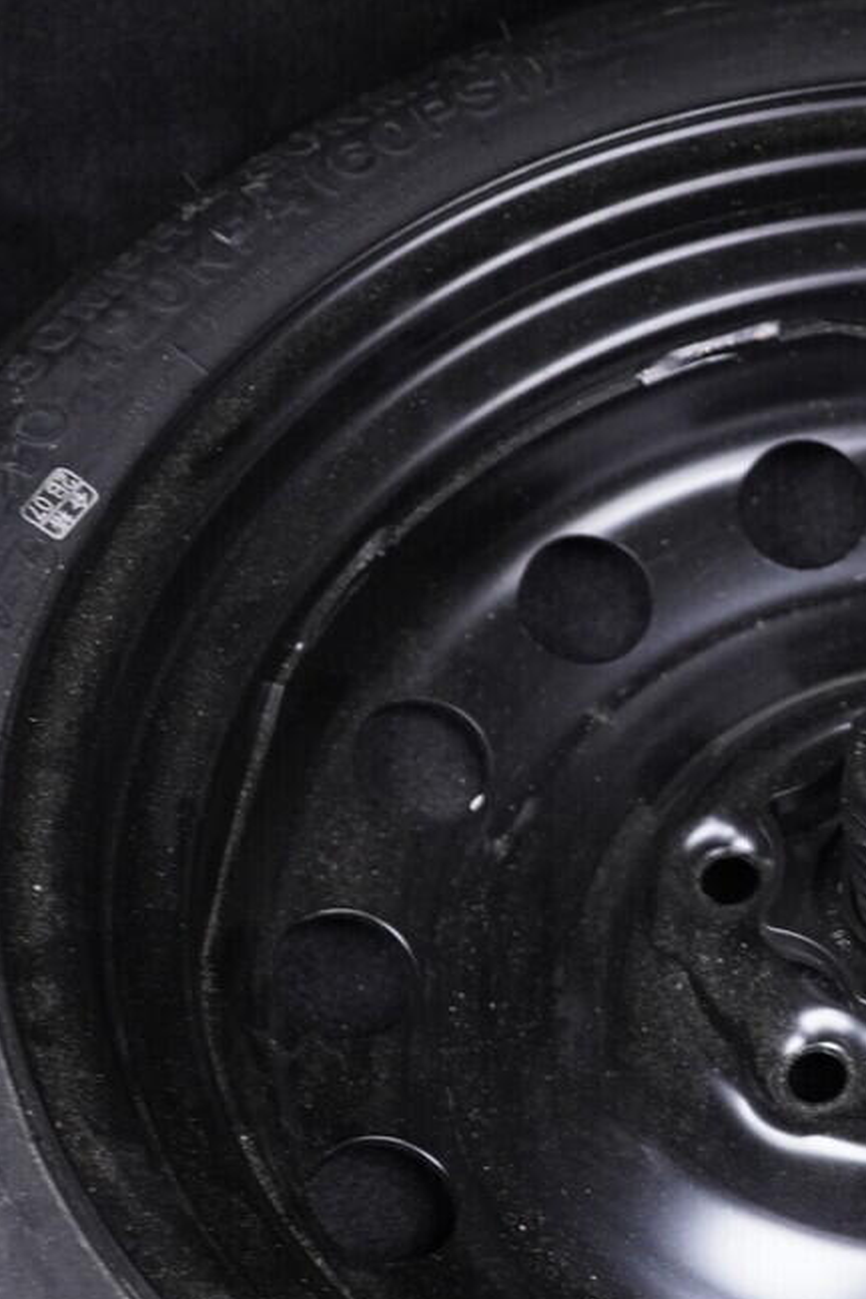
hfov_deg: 16.6
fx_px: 2886
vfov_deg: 25.1
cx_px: 914
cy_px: 926
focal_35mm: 80
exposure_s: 1/40
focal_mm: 24
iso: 1000
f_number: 2.8
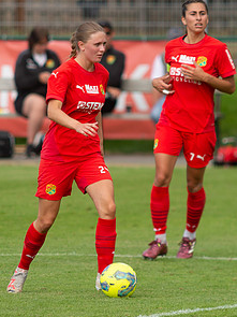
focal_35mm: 1002
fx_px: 9154
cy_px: 171
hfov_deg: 1.5
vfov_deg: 2.0
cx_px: 83
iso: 250
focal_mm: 420
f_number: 4
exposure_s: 1/1250
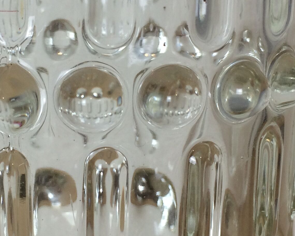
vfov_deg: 18.9
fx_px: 707
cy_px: 97
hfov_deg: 23.4
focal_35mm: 81
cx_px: 83
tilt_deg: -11.2
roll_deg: +0.1
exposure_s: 1/50
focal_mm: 4.15
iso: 40
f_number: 2.2
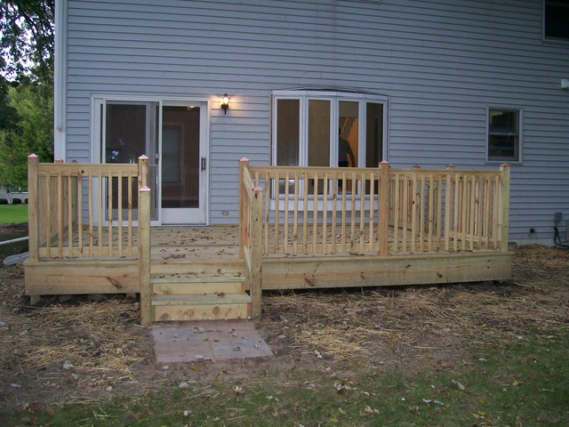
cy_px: 214
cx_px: 284
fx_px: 592
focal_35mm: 36
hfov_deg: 51.4
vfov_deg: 39.7
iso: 140
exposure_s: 1/64
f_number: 2.7
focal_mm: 6
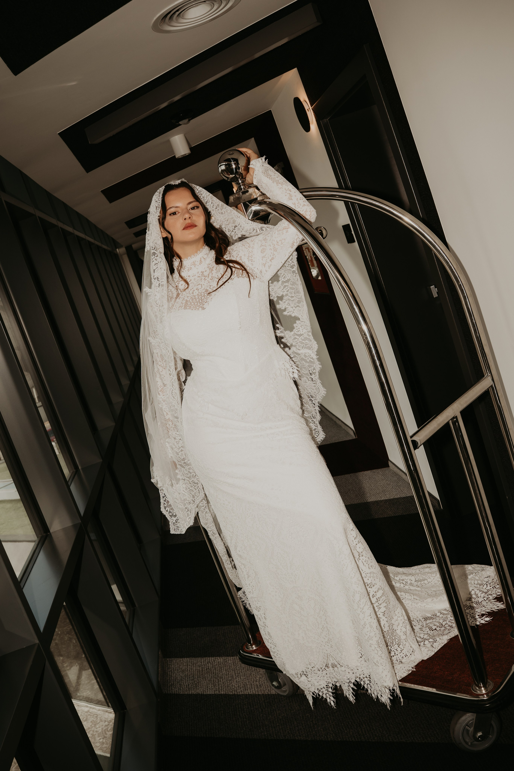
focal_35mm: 35
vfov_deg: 54.4
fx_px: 750
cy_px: 386
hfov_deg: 37.9
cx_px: 257
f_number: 7.1
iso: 320
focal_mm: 35
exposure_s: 1/250
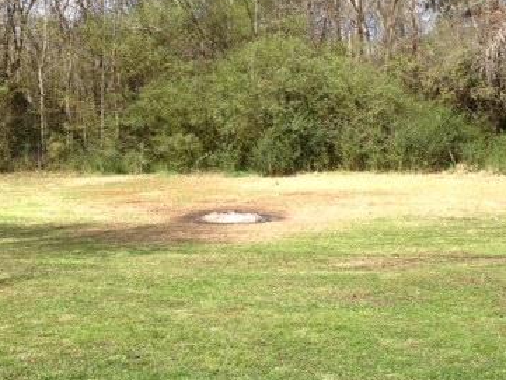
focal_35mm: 62
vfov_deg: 23.6
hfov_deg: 31.0
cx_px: 328
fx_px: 907
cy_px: 251
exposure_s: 1/905
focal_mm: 4.28
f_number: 2.4
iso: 50
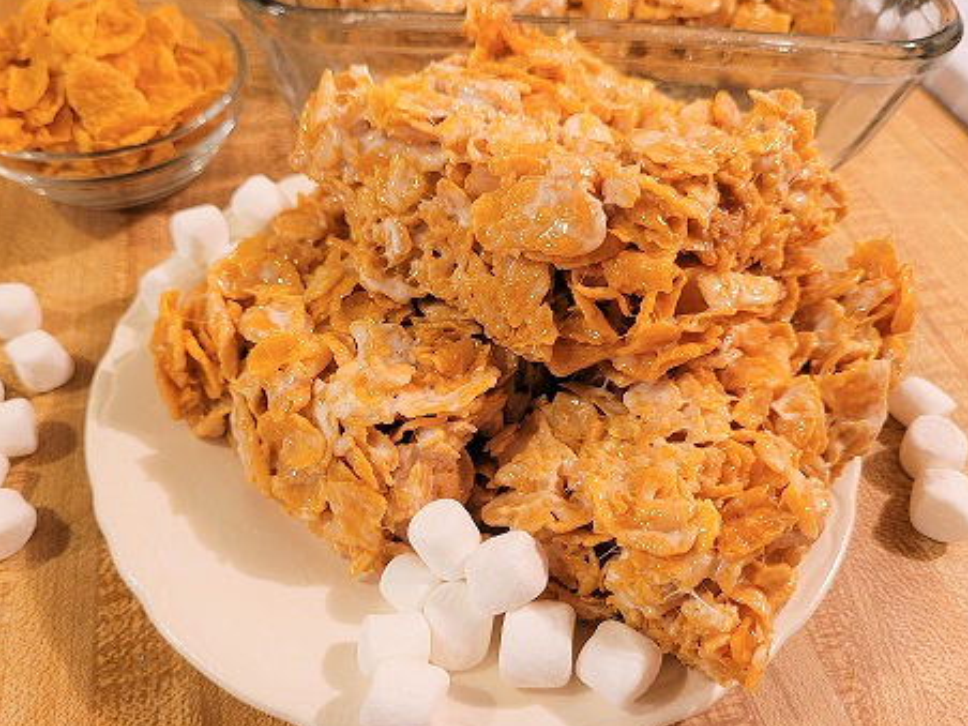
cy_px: 373
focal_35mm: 29
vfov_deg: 48.2
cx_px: 454
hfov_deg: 61.6
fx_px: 811
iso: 250
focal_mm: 5.4
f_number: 1.8
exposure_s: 1/40
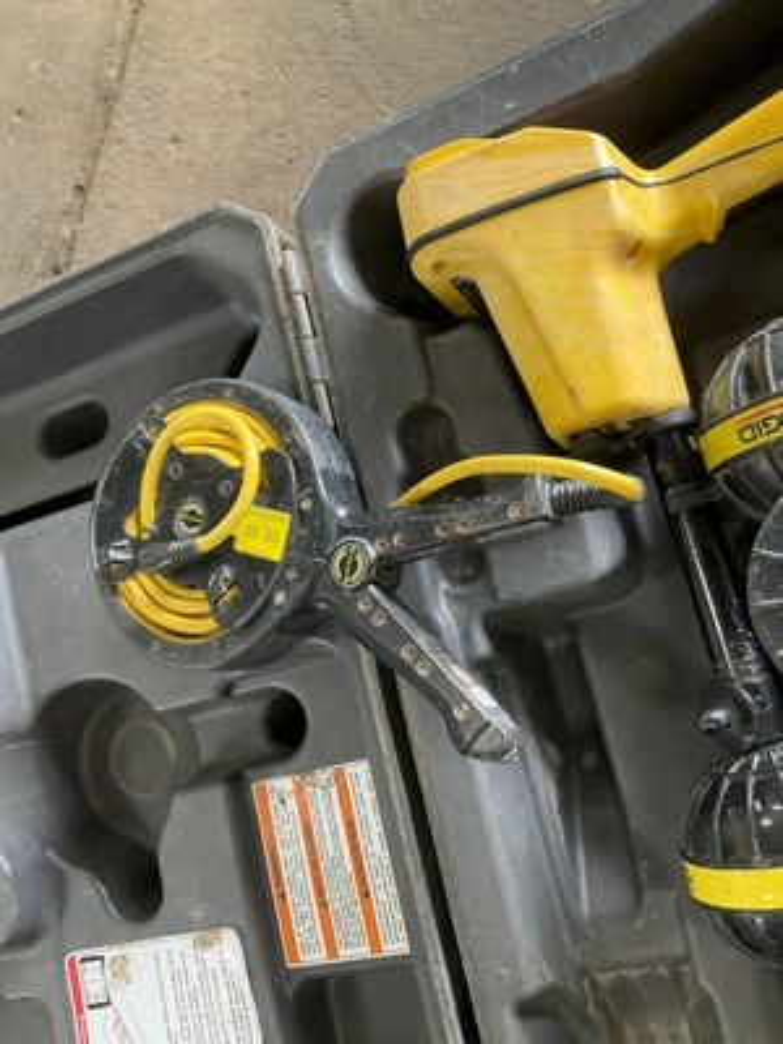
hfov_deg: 48.2
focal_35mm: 29
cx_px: 392
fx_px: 875
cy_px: 522
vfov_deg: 61.7
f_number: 1.8
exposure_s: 1/60
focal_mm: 3
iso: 125
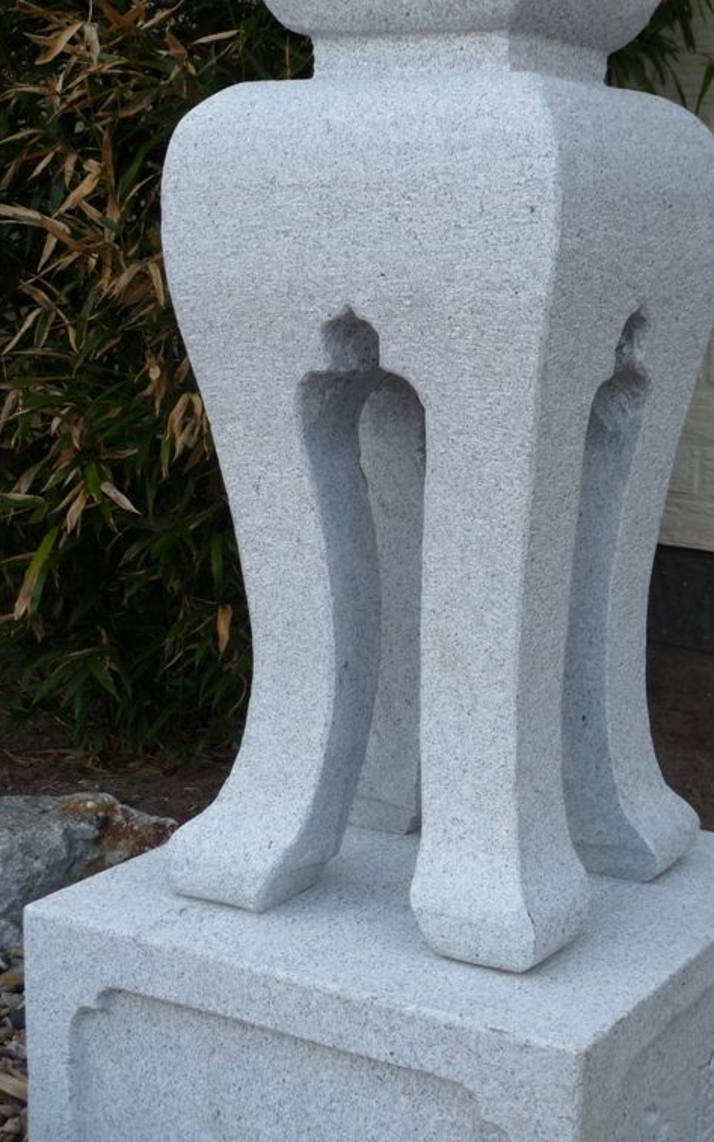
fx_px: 1744
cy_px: 551
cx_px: 432
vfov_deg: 36.3
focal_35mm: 56
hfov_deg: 23.1
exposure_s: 1/100
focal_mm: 8.5
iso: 100
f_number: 4.2
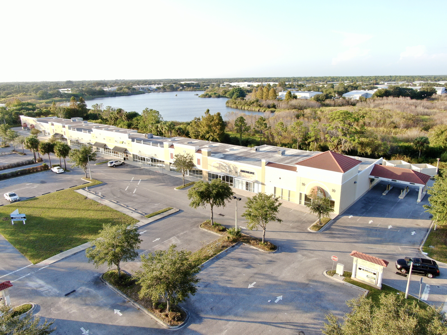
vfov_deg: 56.8
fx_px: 310
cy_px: 168
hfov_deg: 71.6
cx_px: 224
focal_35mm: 24
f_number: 2.8
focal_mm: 4.39
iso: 110
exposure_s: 1/320
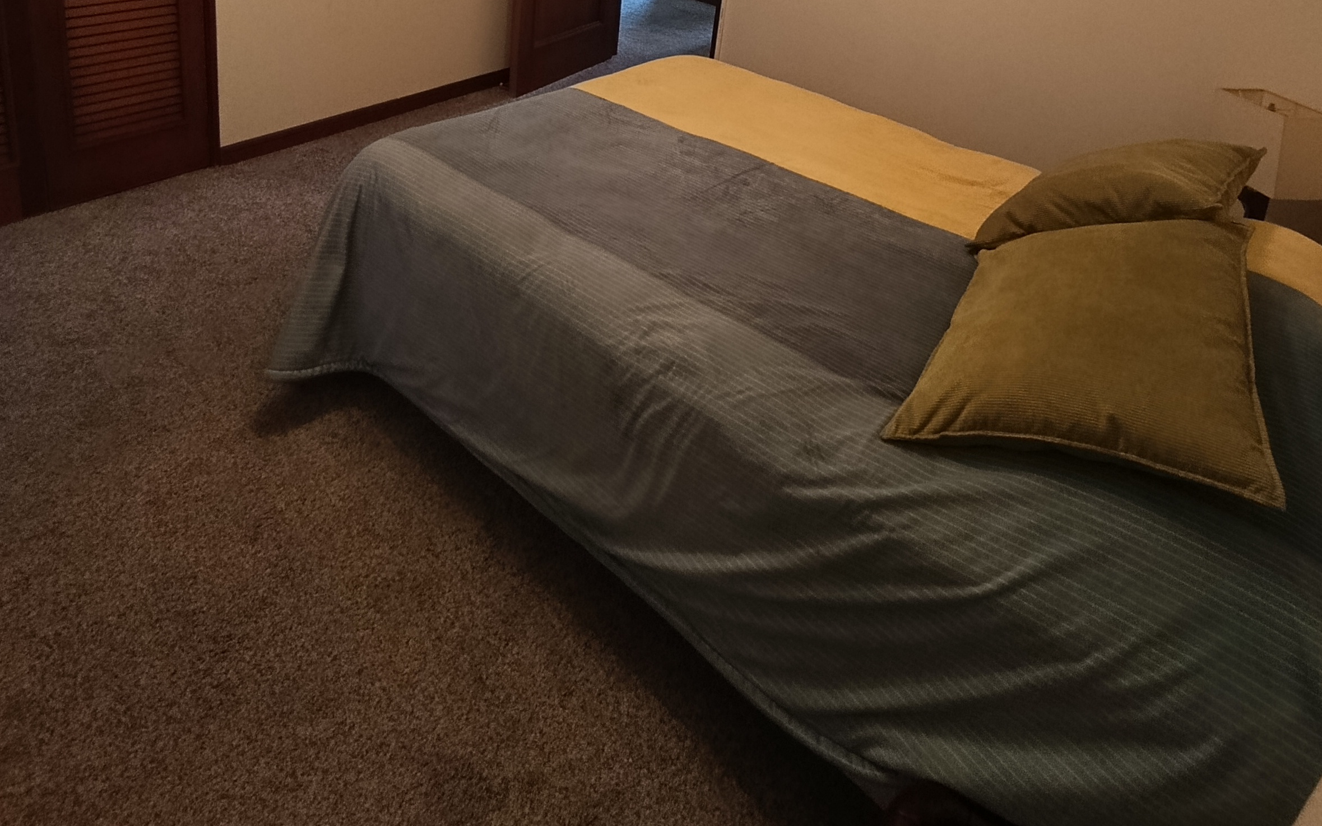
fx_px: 793
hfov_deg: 79.6
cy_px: 7
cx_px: 678
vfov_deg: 46.5
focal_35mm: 22
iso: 382
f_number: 2.2
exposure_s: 1/60
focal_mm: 1.65
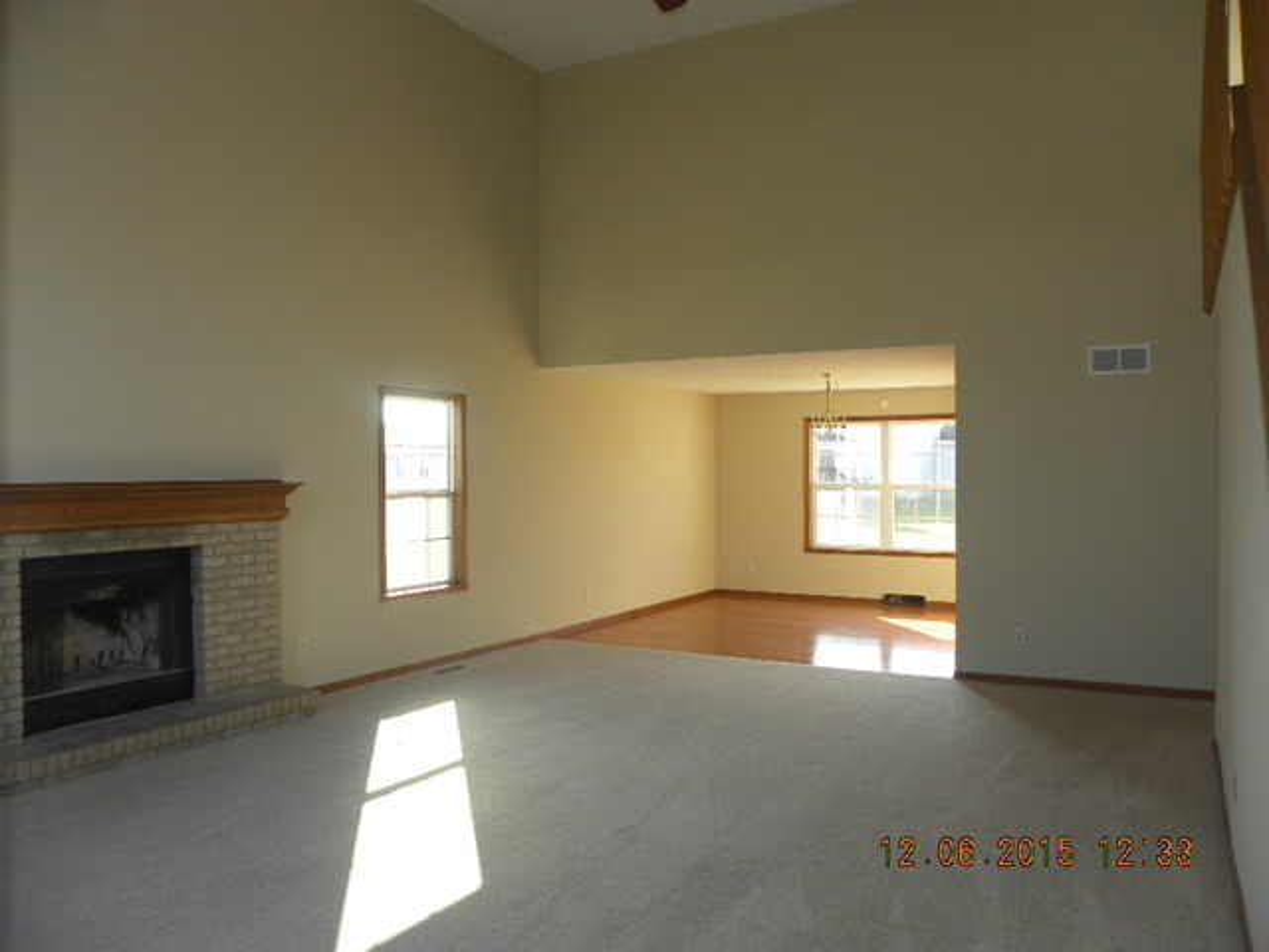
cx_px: 634
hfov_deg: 67.3
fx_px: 953
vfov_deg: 53.1
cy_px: 476
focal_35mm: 26
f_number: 2.8
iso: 64
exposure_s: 1/72.6
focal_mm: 4.6
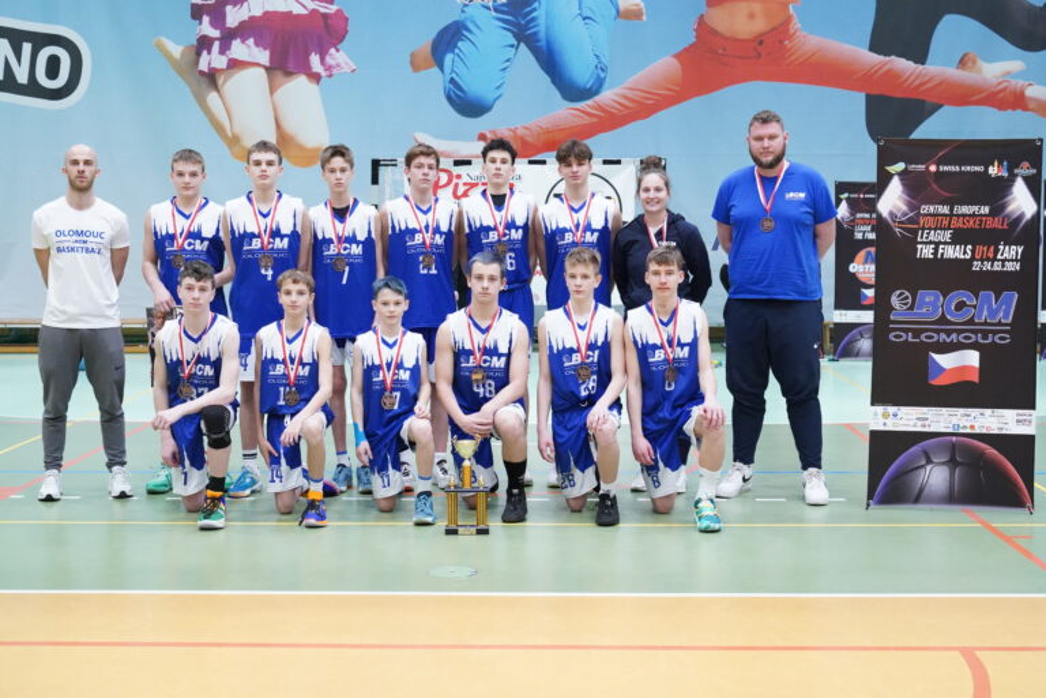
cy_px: 349
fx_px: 1511
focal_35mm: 52
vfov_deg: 26.0
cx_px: 523
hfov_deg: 38.2
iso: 10000
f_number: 5
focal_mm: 52
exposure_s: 1/320
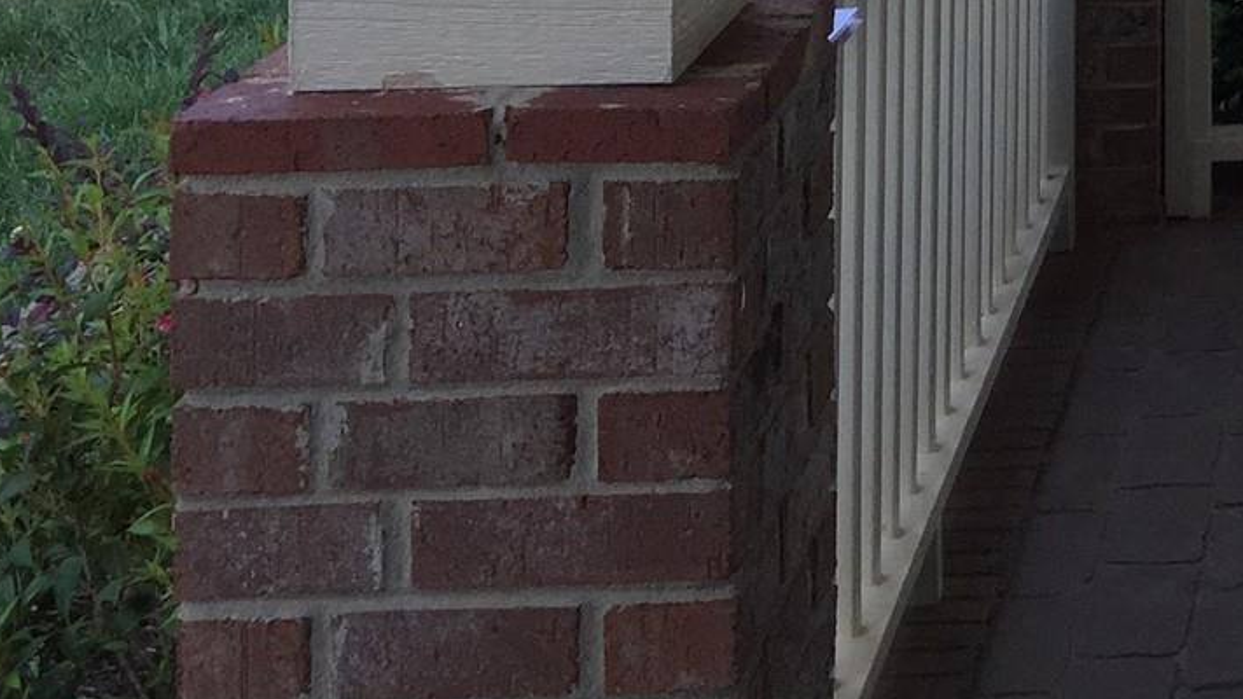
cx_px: 1652
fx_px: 2999
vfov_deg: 12.0
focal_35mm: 91
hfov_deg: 21.1
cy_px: -629
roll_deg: -0.9
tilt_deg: +0.4
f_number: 2.2
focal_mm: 4.15
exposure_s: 1/581
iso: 32
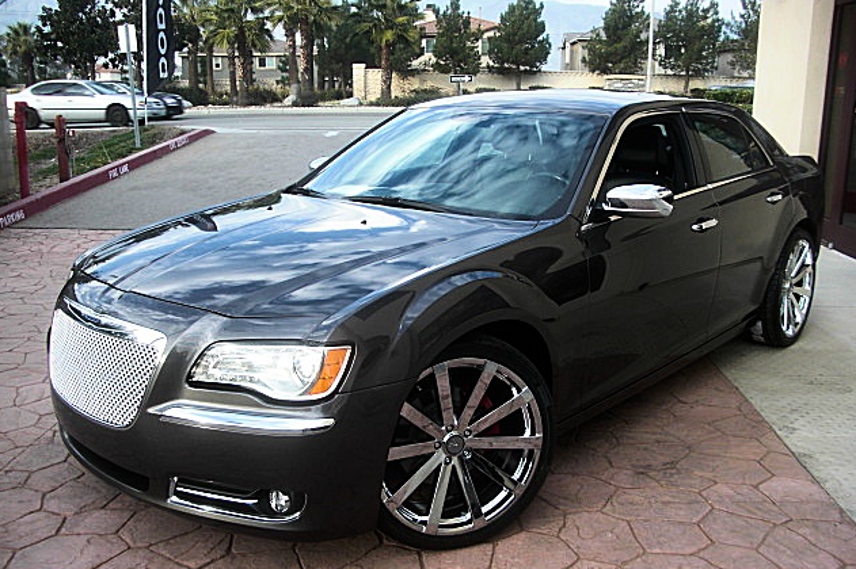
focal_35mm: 38
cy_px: 321
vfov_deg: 35.0
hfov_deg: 50.7
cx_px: 430
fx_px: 903
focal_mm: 6.3
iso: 50
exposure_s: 1/125
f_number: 2.8
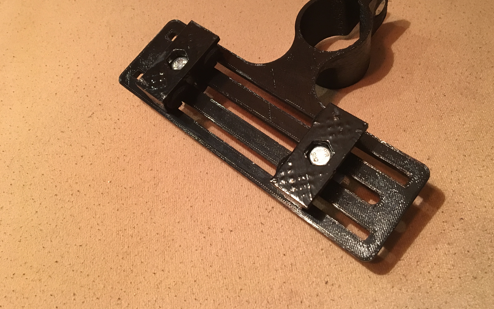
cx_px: 251
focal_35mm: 32
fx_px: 431
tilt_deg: -56.5
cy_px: 124
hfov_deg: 59.6
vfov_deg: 39.3
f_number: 2.2
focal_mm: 4.15
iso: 200
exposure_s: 1/25
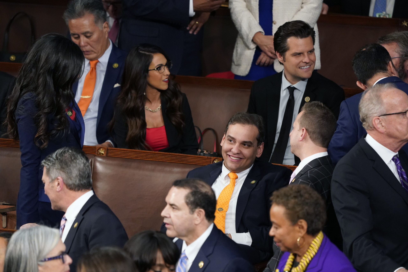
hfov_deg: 5.2
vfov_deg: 3.4
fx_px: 4533
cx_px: 204
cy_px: 136
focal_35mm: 400
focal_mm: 400
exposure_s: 1/250
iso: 5000
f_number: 5.6
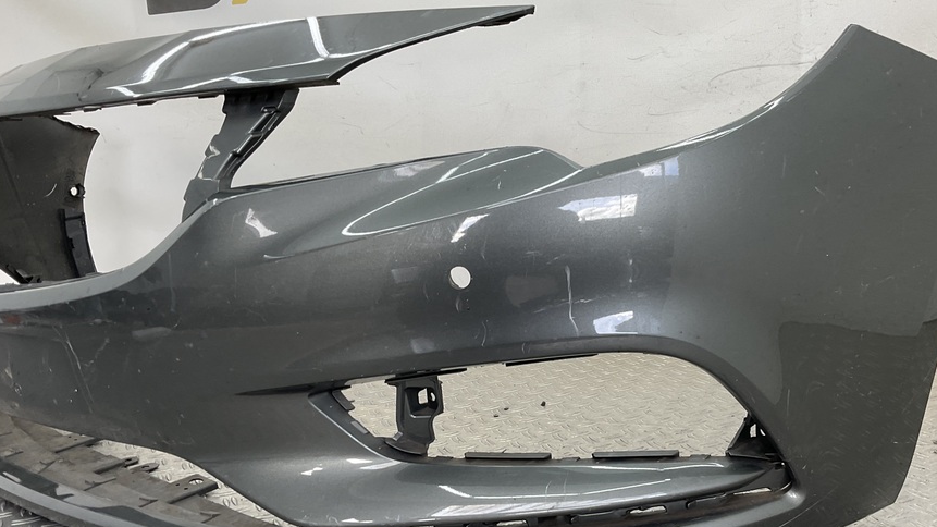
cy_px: 324
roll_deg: +2.9
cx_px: 521
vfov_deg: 31.9
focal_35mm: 37
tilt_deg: -14.9
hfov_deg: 53.9
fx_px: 919
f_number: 1.8
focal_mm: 3
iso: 25
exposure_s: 1/120
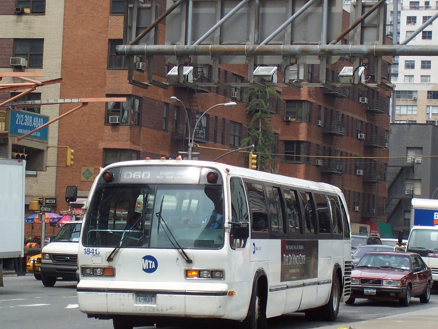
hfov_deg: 15.2
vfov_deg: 11.4
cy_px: 186
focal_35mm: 130
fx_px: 1645
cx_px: 199
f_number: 4.8
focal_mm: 16.8
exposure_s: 1/350
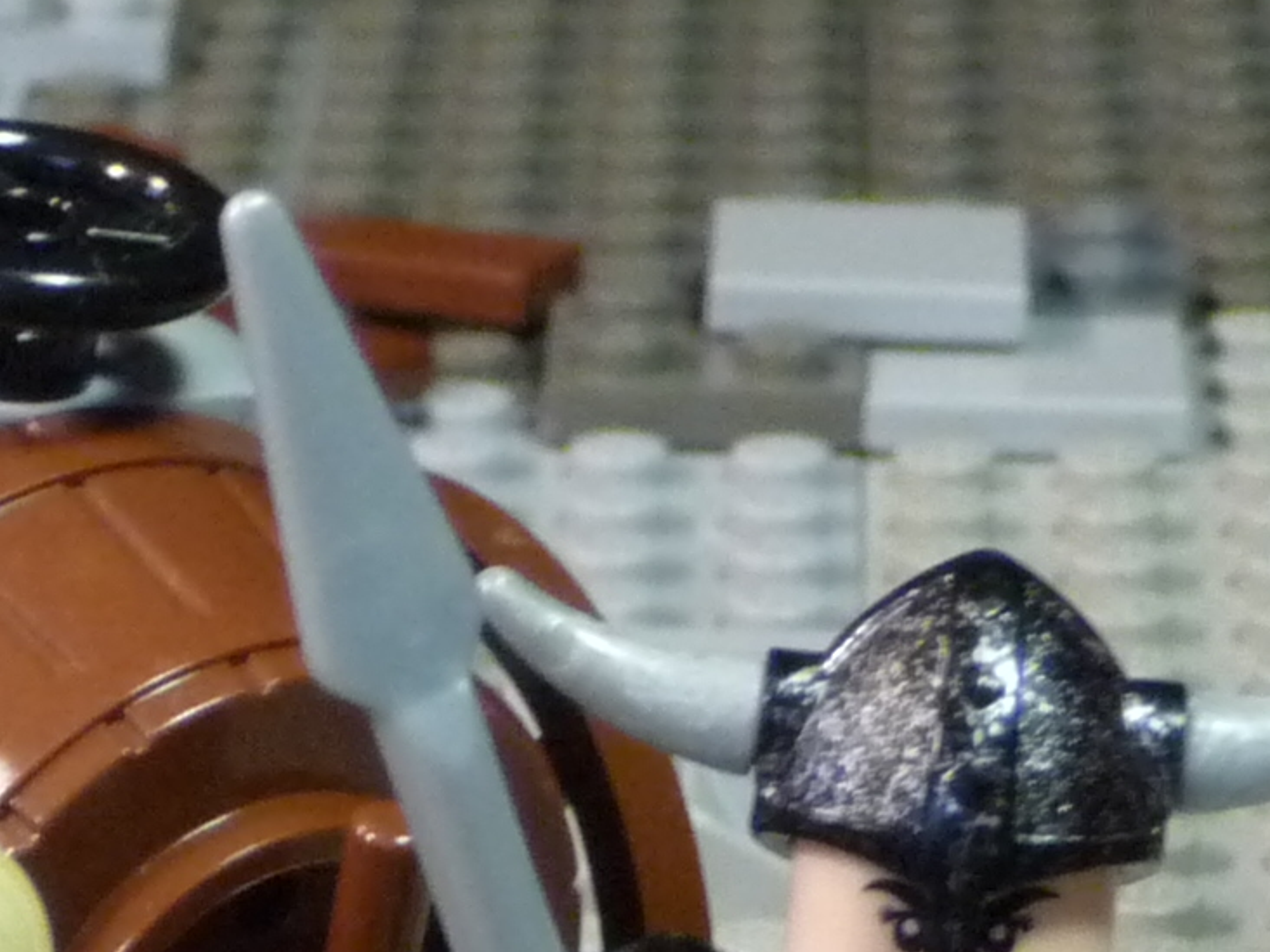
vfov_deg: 6.2
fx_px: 8658
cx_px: -1402
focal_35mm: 236
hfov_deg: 8.0
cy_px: 1523
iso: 400
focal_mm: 8.5
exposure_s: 1/25
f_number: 4.2
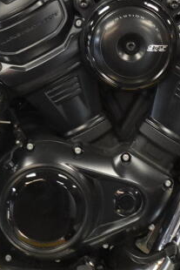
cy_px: -160
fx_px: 966
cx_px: 91
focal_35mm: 129
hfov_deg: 10.6
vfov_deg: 14.6
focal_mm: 7.6
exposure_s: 1/80
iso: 640
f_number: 2
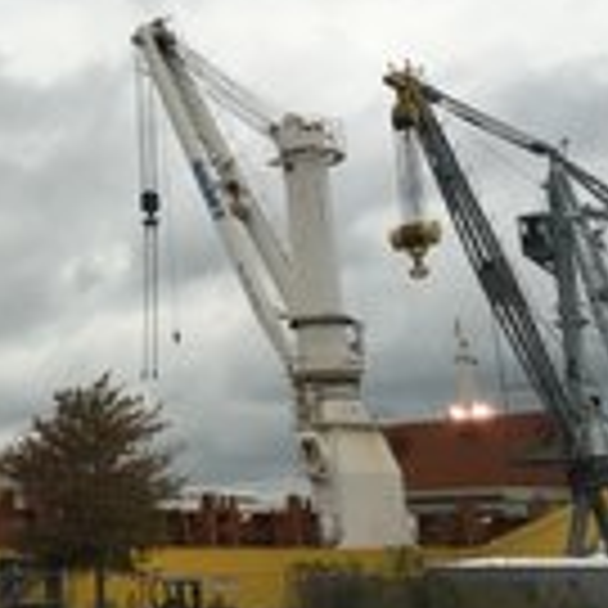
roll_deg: -0.3
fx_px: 1510
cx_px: -158
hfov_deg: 20.9
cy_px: 212
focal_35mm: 76
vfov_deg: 22.7
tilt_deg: +12.4
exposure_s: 1/120
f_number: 2.2
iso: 32
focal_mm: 4.15
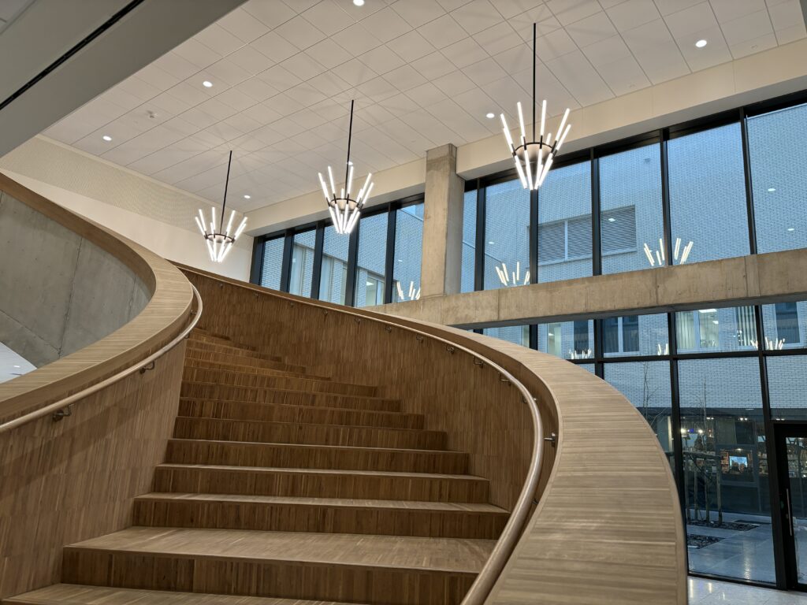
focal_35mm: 26
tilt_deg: +12.4
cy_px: 302
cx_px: 404
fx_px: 606
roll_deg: -3.1
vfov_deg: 53.1
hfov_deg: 67.3
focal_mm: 5.96
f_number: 1.6
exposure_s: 1/100
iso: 100
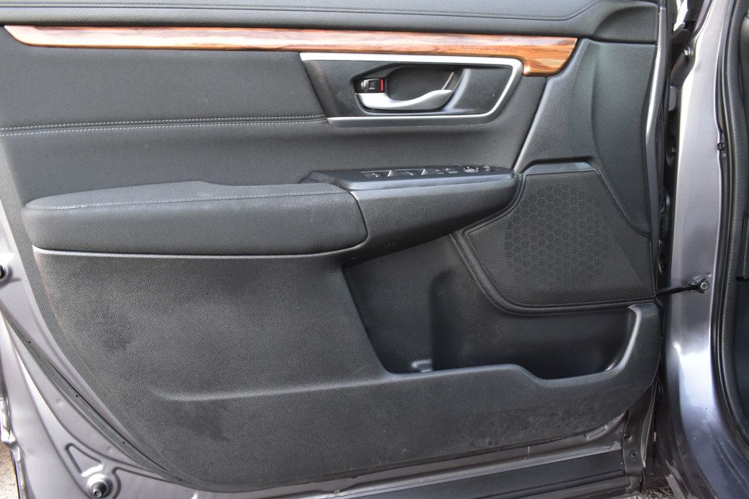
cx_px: 367
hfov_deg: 60.3
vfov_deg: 42.3
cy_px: 245
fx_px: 645
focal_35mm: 31
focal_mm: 20
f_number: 6.3
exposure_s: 1/15
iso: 1100
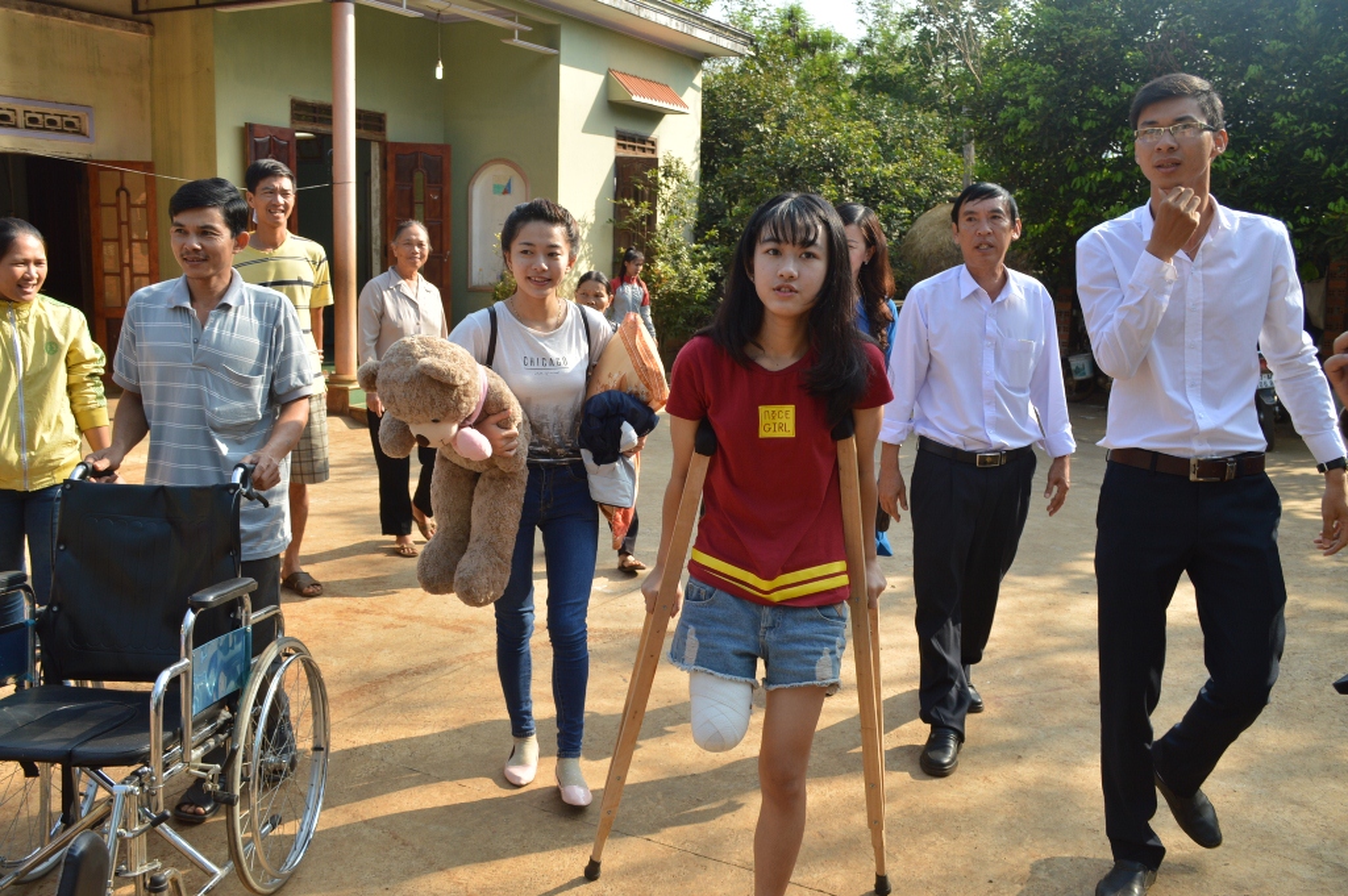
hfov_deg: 57.3
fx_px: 1235
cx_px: 674
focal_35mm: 33
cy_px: 448
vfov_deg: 39.9
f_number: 6.3
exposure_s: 1/160
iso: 100
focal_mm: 22
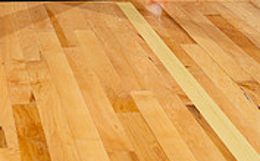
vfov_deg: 12.0
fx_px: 679
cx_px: 66
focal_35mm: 96
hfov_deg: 21.5
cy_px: -167
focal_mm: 37
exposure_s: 1/250
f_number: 5.6
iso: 200
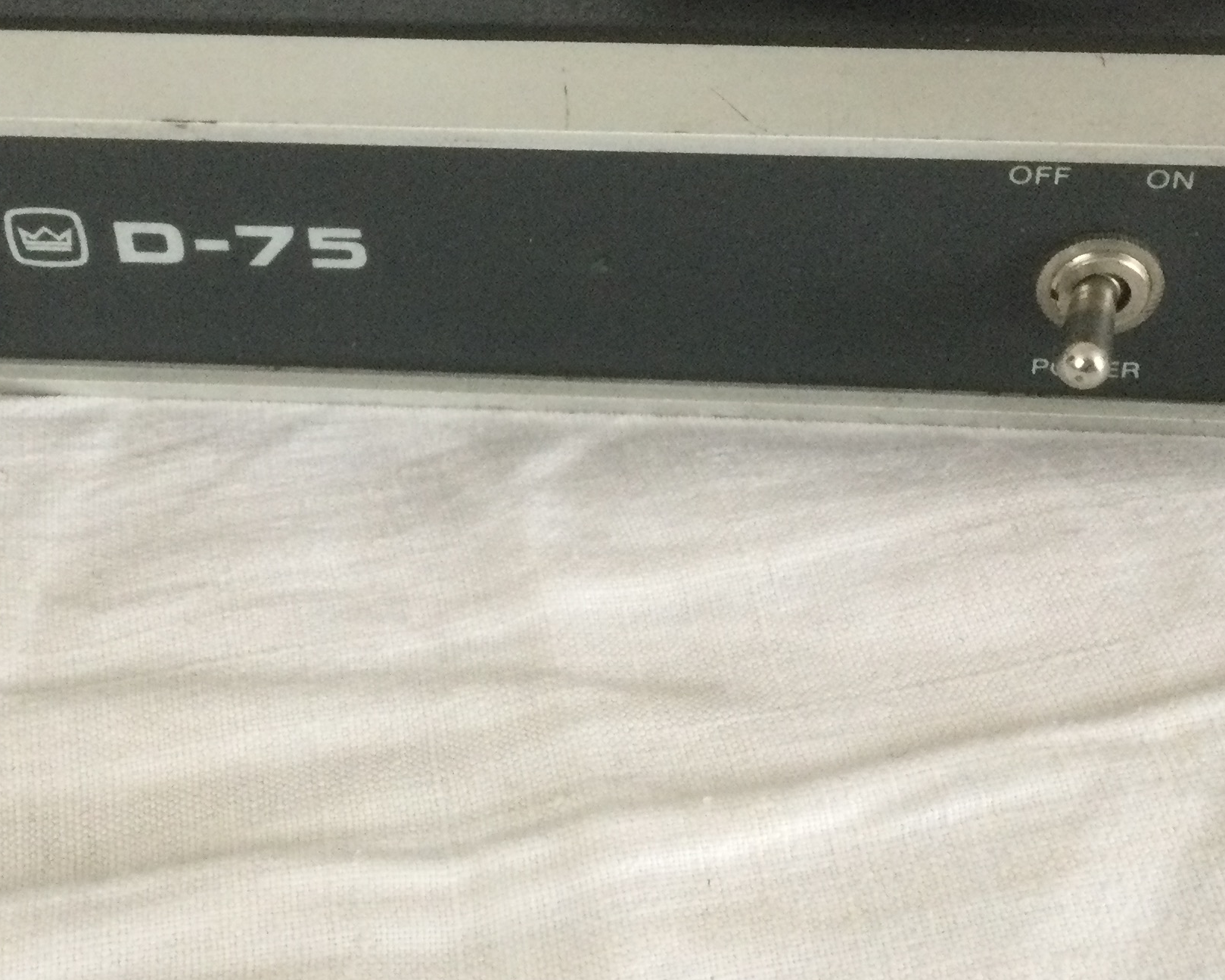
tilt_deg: -39.0
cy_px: 97
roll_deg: +1.3
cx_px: 595
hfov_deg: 31.0
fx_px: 2211
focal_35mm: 61
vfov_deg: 24.3
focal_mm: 3.3
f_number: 2.4
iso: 250
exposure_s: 1/33
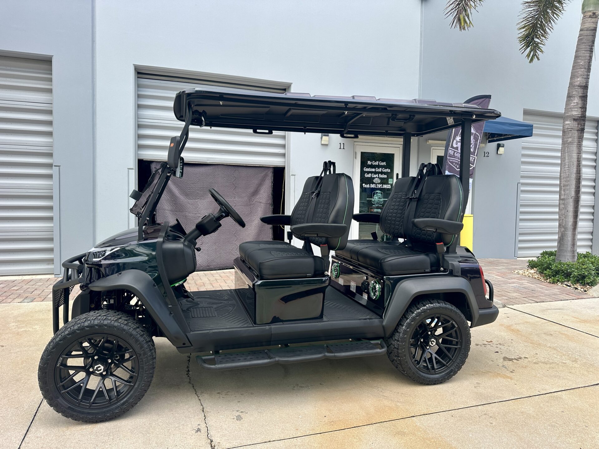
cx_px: 300
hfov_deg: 71.6
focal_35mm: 24
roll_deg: -3.0
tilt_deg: +0.6
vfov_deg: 56.8
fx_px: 415
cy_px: 224
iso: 80
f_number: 1.78
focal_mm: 6.86
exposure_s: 1/1019
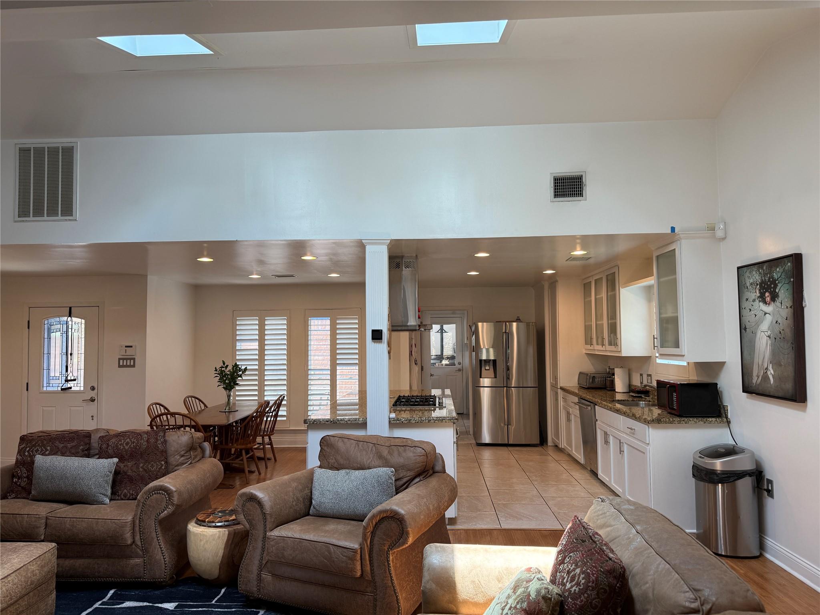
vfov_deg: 56.8
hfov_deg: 71.6
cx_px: 410
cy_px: 308
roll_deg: +0.4
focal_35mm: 24
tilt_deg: +5.2
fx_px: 569
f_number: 1.78
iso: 80
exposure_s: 1/120
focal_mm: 6.76
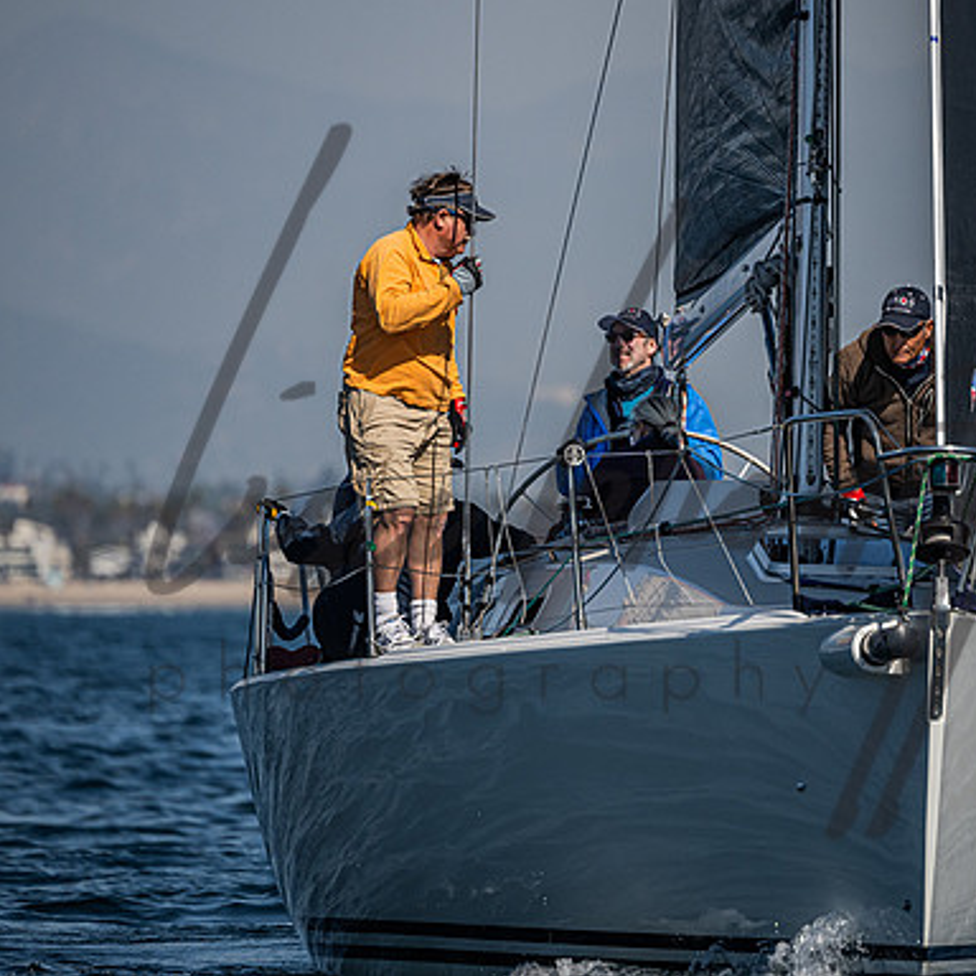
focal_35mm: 520
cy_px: 392
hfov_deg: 3.4
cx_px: 573
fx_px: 16588
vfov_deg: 3.4
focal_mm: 340
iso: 400
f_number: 5.3
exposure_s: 1/6400
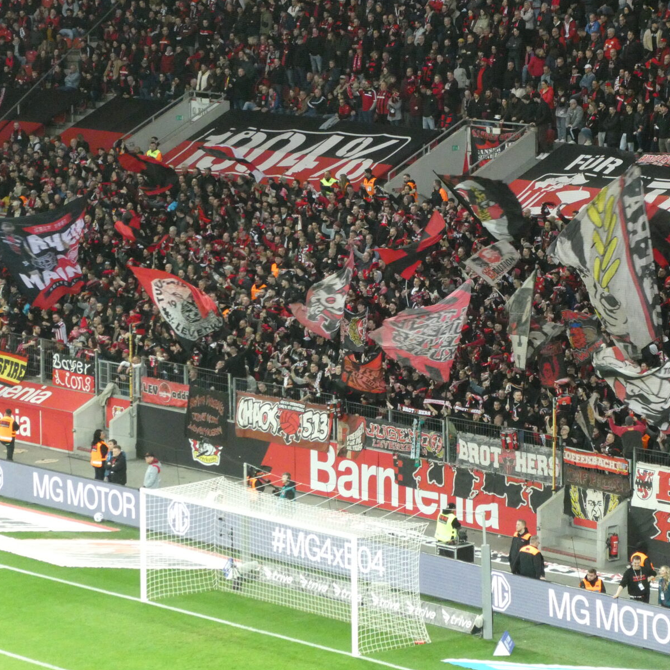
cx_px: 435
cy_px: 334
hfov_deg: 9.8
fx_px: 3920
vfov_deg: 9.8
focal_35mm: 179
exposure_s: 1/80
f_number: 5.4
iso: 1000
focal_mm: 27.1
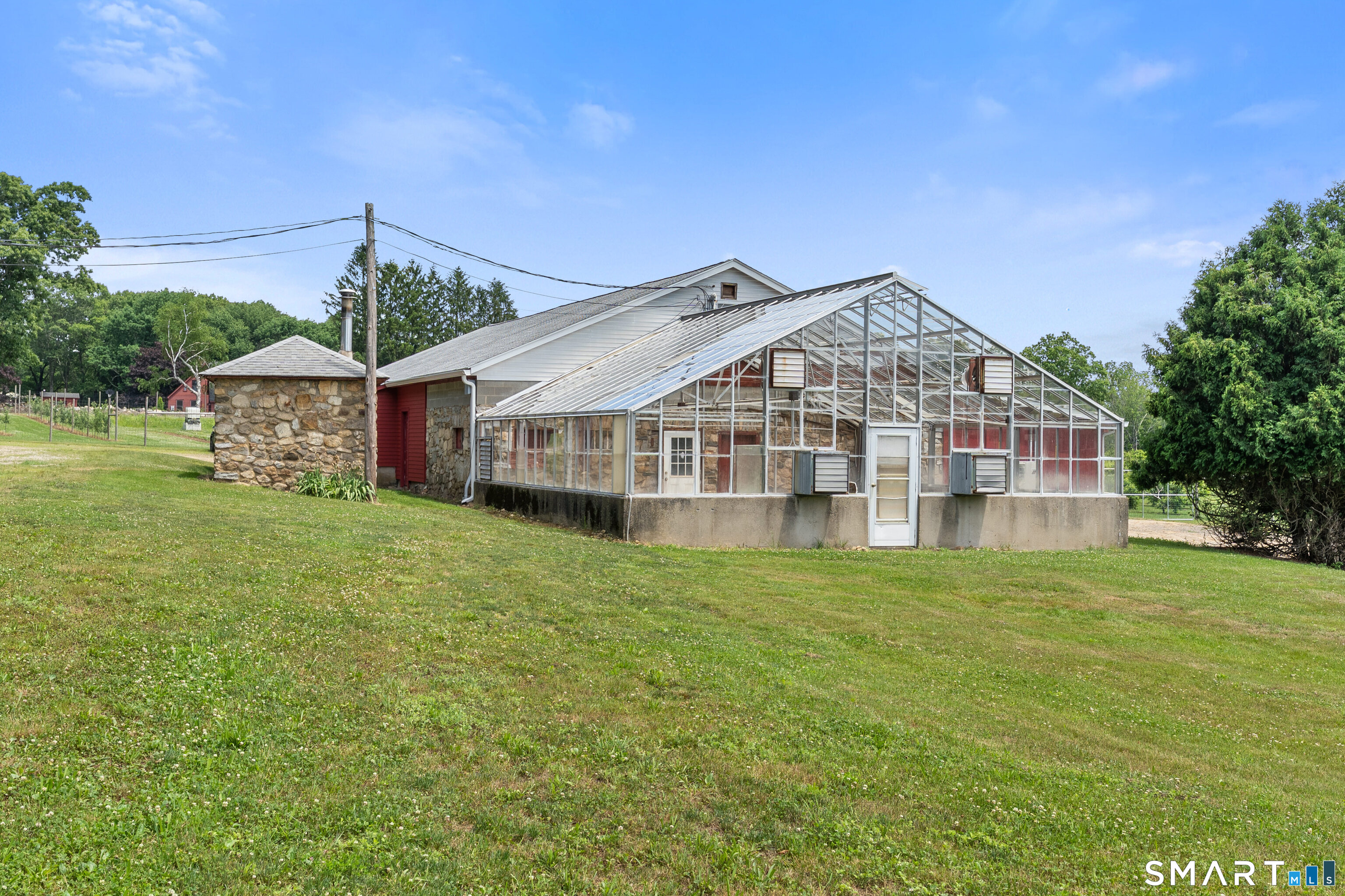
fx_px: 1382
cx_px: 672
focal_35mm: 37
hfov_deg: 51.9
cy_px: 448
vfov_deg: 35.9
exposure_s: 1/160
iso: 320
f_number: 8
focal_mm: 25
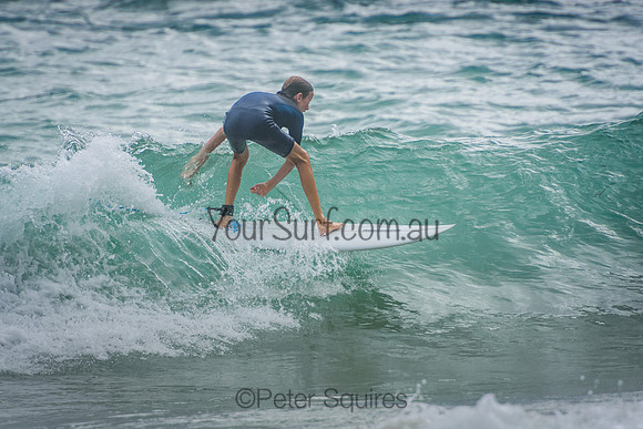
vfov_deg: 2.3
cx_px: 322
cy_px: 214
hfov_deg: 3.4
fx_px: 10719
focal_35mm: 600
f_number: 5.6
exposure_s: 1/2000
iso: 360
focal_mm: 400
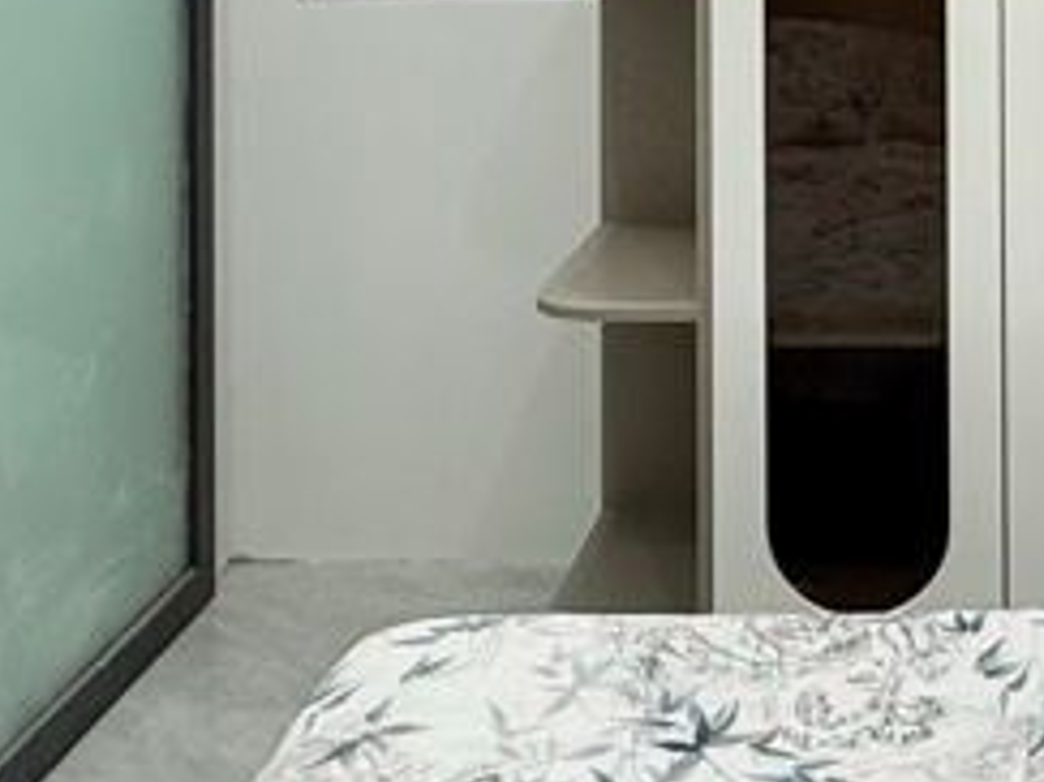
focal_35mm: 59
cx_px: 915
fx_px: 1779
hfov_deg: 31.4
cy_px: -198
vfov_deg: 22.5
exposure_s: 1/100
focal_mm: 2.22
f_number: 2.2
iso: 160
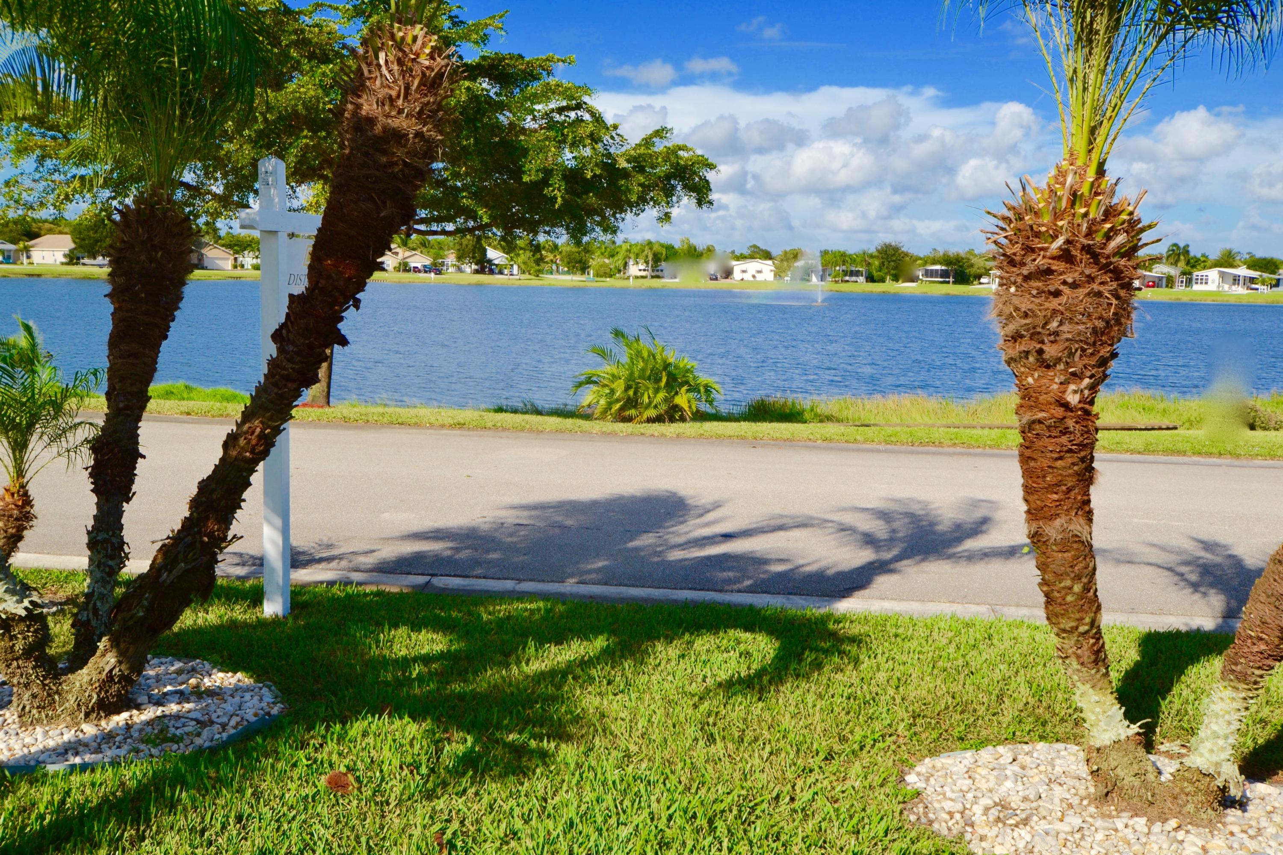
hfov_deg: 53.1
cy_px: 428
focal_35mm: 36
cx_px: 642
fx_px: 1283
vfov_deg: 36.9
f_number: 10
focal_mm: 24
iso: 100
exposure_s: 1/200
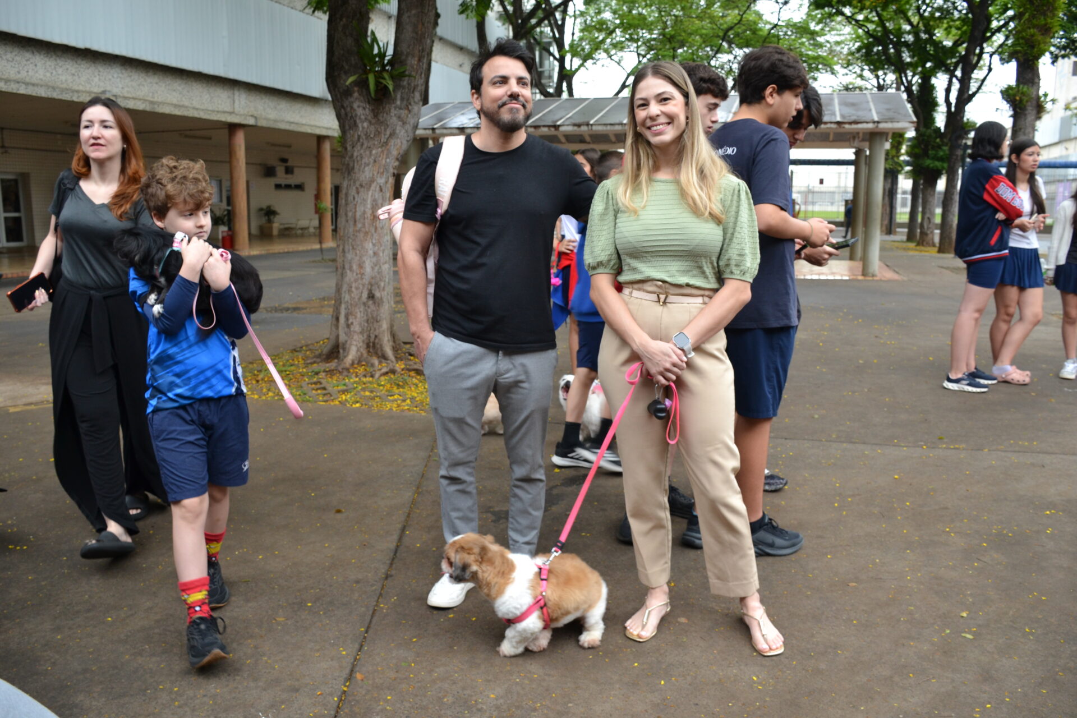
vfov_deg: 47.9
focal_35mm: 27
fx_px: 808
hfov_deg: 67.4
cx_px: 538
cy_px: 359
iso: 400
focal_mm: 18
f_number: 4.5
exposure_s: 1/80
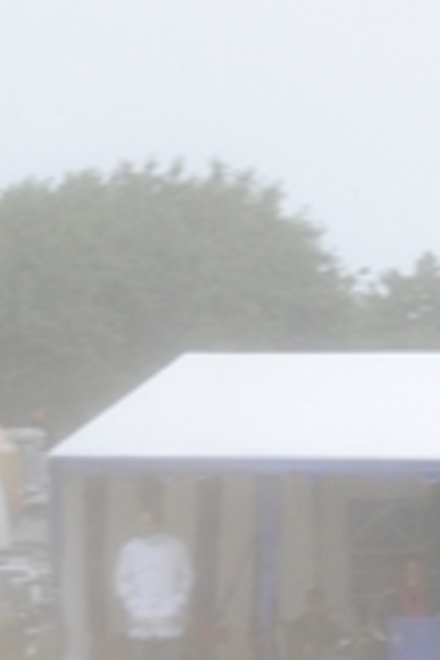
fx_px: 7553
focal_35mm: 412
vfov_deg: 5.0
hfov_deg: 3.3
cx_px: 727
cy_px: 837
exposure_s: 1/500
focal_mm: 72
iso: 560
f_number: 5.3
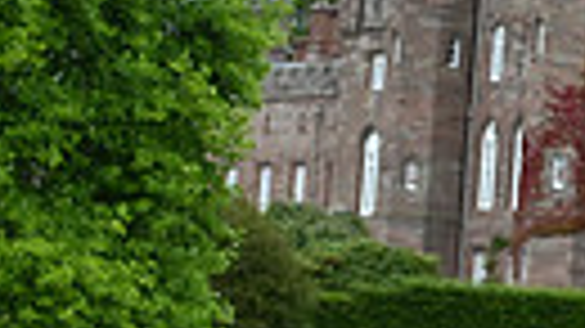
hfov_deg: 9.2
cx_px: 1188
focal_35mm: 220
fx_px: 3411
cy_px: 541
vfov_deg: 5.4
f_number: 5.6
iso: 800
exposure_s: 1/1250
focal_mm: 47
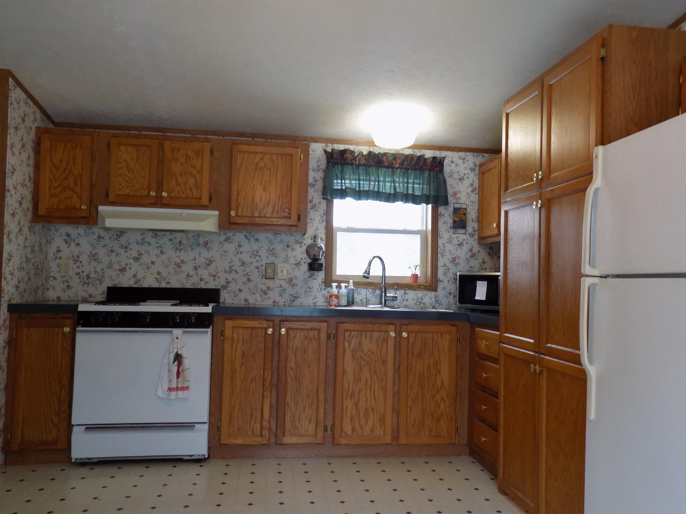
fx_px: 535
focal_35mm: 27
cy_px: 257
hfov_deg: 65.3
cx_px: 343
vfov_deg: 51.4
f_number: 3.2
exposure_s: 1/30
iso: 250
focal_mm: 4.8
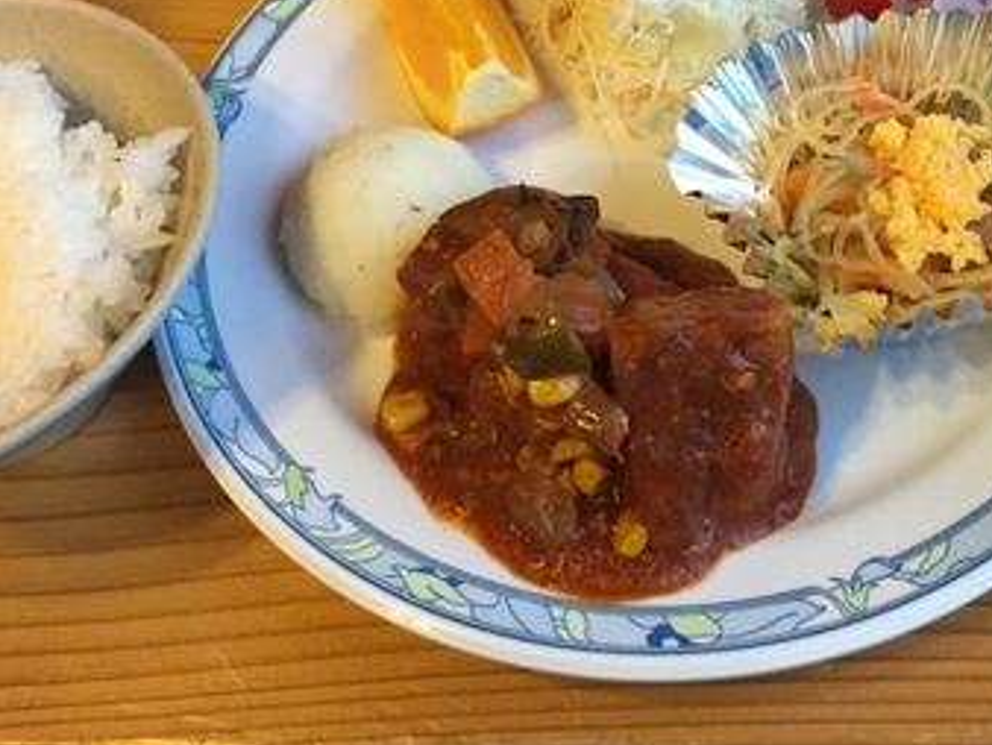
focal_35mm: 48
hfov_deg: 38.8
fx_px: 1377
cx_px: 725
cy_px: 173
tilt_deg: -53.4
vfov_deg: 29.7
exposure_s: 1/30
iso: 160
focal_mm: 4.15
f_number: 2.2
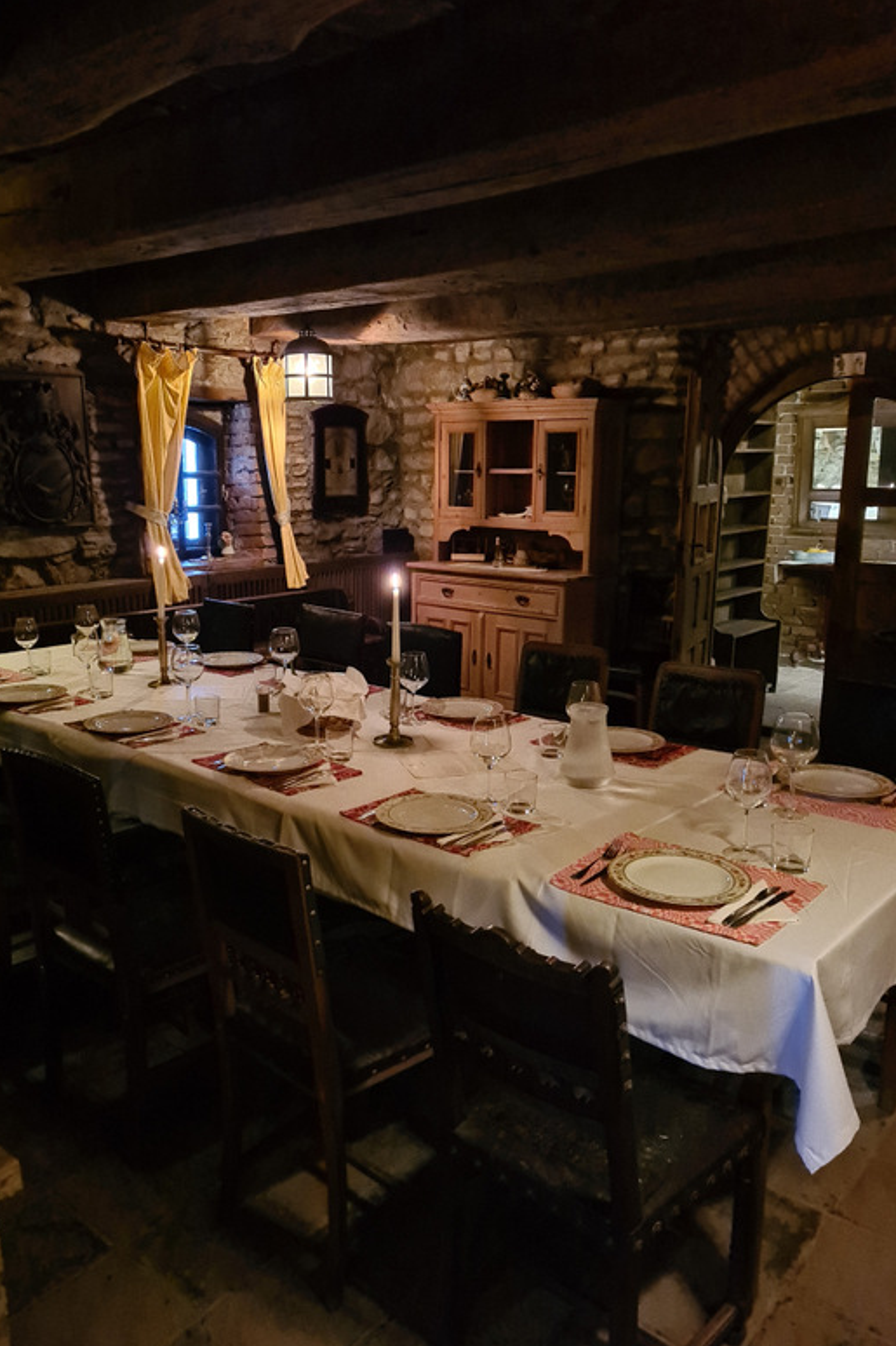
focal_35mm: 28
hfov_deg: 46.3
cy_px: 662
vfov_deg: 65.5
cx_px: 402
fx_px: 1046
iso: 1600
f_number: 1.8
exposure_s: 1/25
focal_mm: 5.4
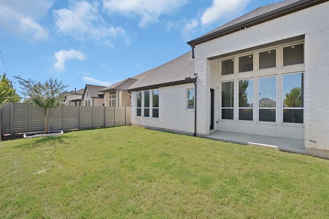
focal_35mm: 14
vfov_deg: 81.3
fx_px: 128
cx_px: 188
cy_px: 110
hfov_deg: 103.5
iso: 640
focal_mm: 12
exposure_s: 1/200
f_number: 9
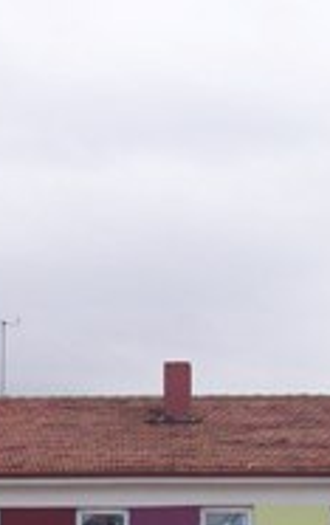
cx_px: 138
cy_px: 539
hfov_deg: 10.0
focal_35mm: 131
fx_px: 1876
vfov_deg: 15.6
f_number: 2.7
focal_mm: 6
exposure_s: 1/570
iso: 80
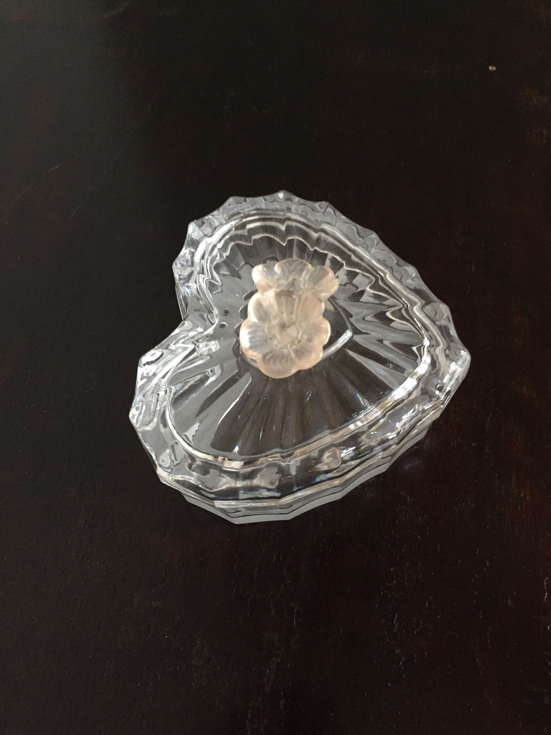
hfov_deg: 48.2
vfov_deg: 61.7
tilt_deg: -63.6
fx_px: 615
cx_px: 276
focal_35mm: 29
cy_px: 368
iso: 320
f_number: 2.2
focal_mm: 4.15
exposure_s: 1/17
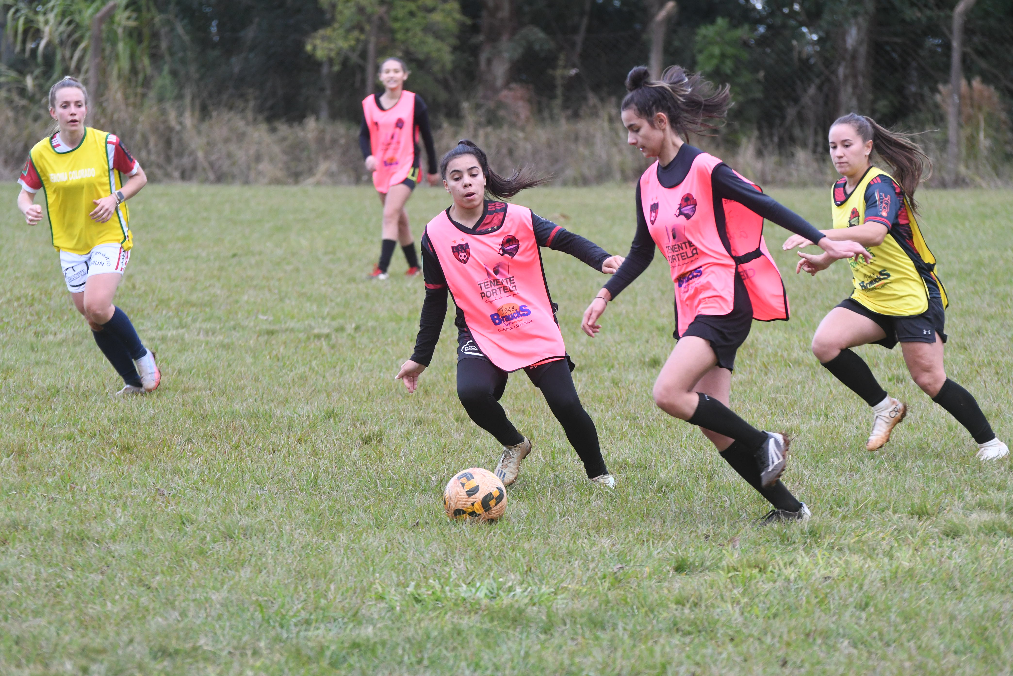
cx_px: 506
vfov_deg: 6.5
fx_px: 5909
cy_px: 338
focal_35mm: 210
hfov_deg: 9.8
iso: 1600
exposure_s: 1/1000
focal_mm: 140
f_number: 4.8
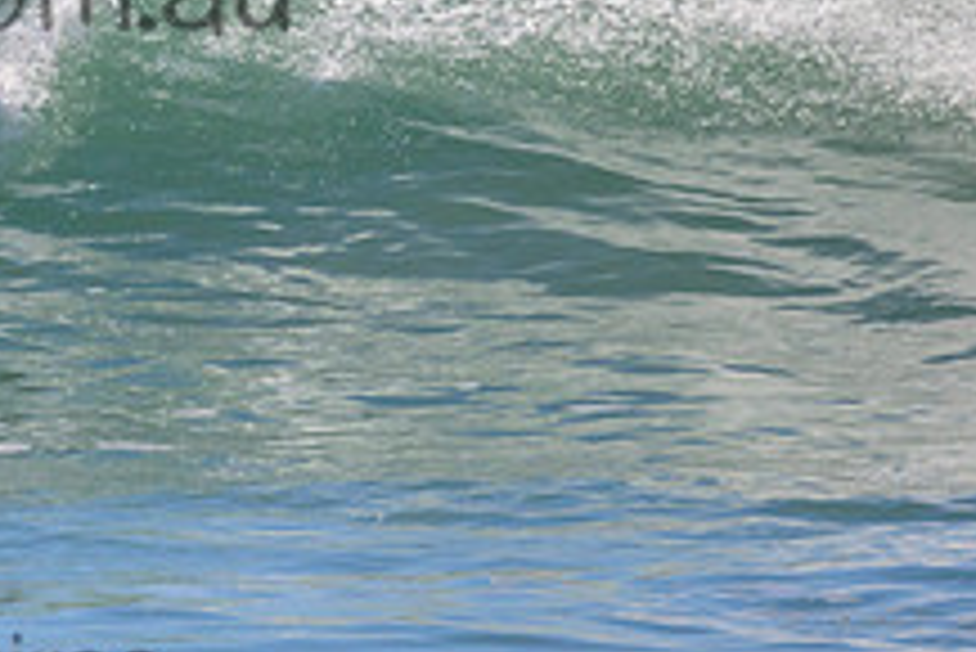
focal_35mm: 2141
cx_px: -184
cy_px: -74
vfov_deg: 0.6
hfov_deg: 1.0
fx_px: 58082
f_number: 11
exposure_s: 1/2000
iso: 1600
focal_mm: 800
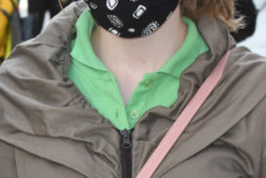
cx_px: -2
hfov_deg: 6.9
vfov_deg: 4.6
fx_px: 2213
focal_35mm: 299
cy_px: -29
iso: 800
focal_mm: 75
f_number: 9
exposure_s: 1/250
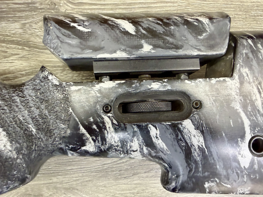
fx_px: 182
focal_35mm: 24
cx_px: 132
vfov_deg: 56.8
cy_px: 98
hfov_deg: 71.6
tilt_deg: -80.5
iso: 400
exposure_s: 1/60
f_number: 2.2
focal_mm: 2.22
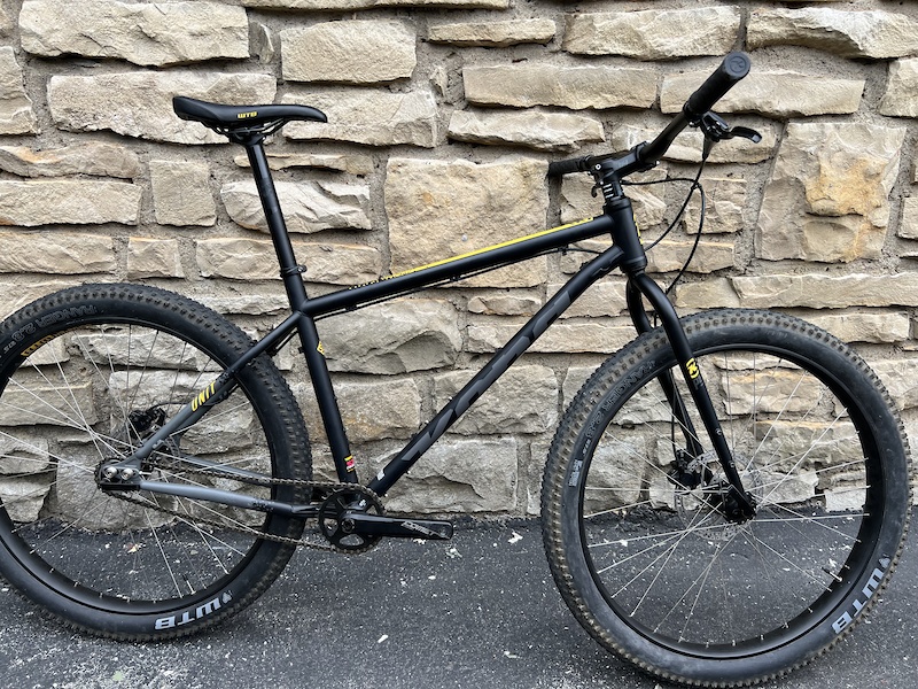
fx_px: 690
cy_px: 344
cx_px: 459
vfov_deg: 53.1
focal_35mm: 26
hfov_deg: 67.3
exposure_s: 1/360
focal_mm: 5.7
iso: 50
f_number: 1.5
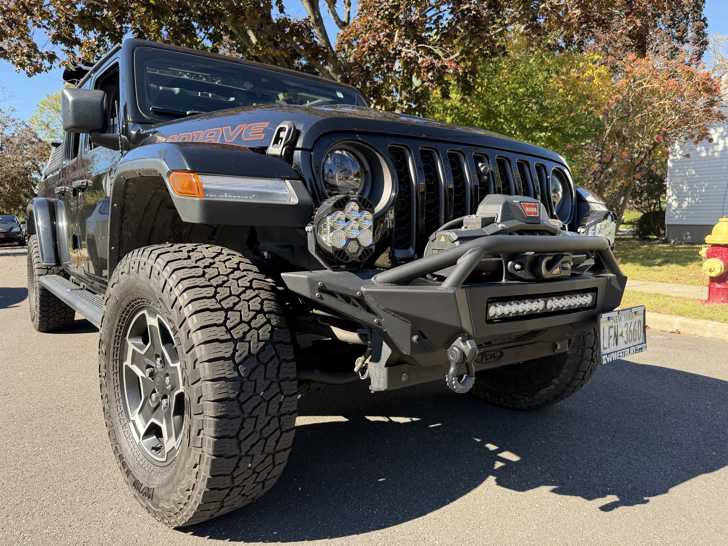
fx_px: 505
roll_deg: +0.8
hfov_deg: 71.6
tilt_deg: -5.0
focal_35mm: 24
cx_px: 364
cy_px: 273
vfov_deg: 56.8
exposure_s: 1/715
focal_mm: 6.76
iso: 100
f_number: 1.78
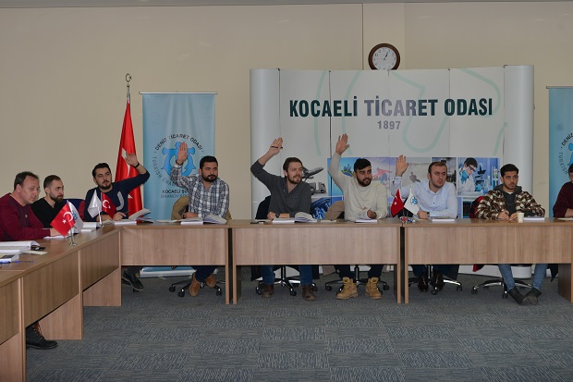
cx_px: 286
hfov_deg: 30.5
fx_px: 1050
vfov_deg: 20.6
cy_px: 191
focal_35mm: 66
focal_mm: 66
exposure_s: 1/60
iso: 640
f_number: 4.5
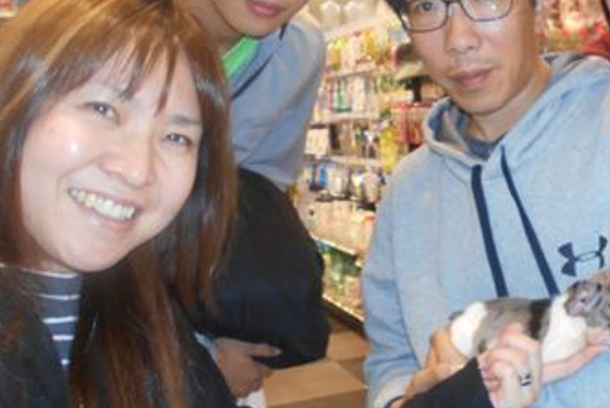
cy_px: 137
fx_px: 831
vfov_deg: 27.4
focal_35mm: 49
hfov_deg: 38.6
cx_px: 498
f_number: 3.2
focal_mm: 4.6
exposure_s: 1/25
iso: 200
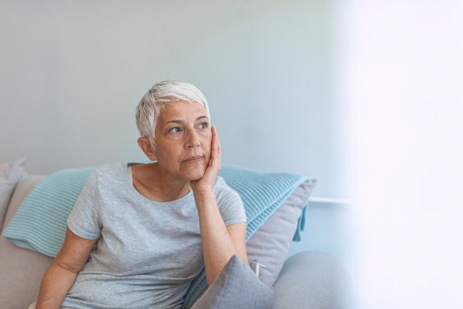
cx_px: 232
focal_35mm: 35
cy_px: 154
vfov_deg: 37.9
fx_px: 450
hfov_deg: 54.4
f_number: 1.8
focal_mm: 35
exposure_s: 1/200
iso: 125
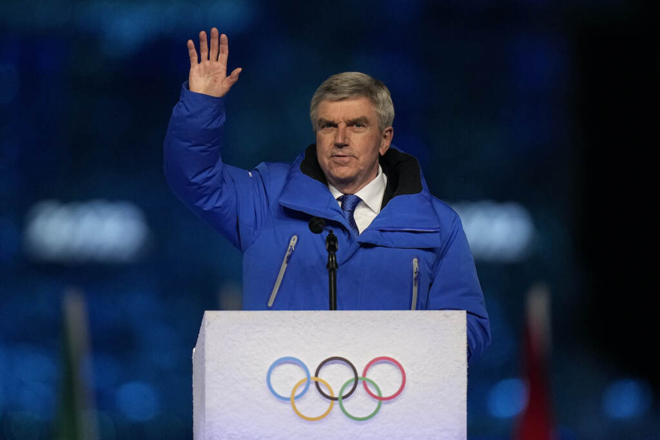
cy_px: 220
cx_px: 330
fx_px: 7334
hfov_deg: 5.2
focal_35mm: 400
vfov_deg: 3.4
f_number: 2.8
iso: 2500
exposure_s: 1/2500
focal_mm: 400
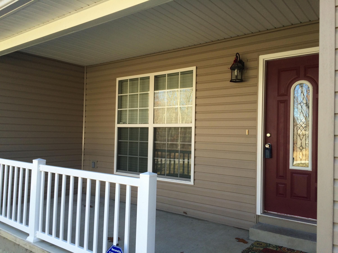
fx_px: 283
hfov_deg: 61.7
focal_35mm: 29
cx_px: 169
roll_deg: -0.6
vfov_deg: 48.2
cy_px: 126
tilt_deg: +2.6
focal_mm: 4.15
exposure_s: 1/313
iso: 32
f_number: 2.2
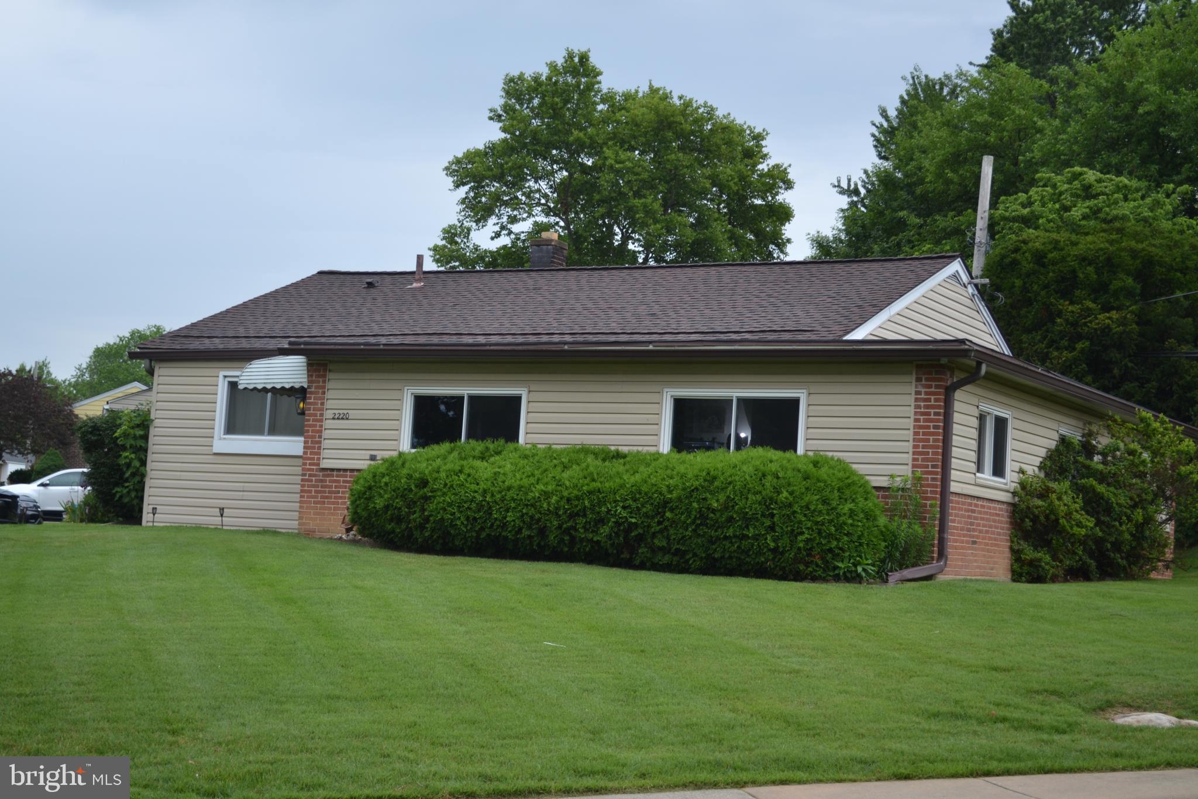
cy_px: 400
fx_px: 1897
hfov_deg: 35.1
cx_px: 599
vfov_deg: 23.8
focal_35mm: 57
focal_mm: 38
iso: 125
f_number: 5.6
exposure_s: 1/125
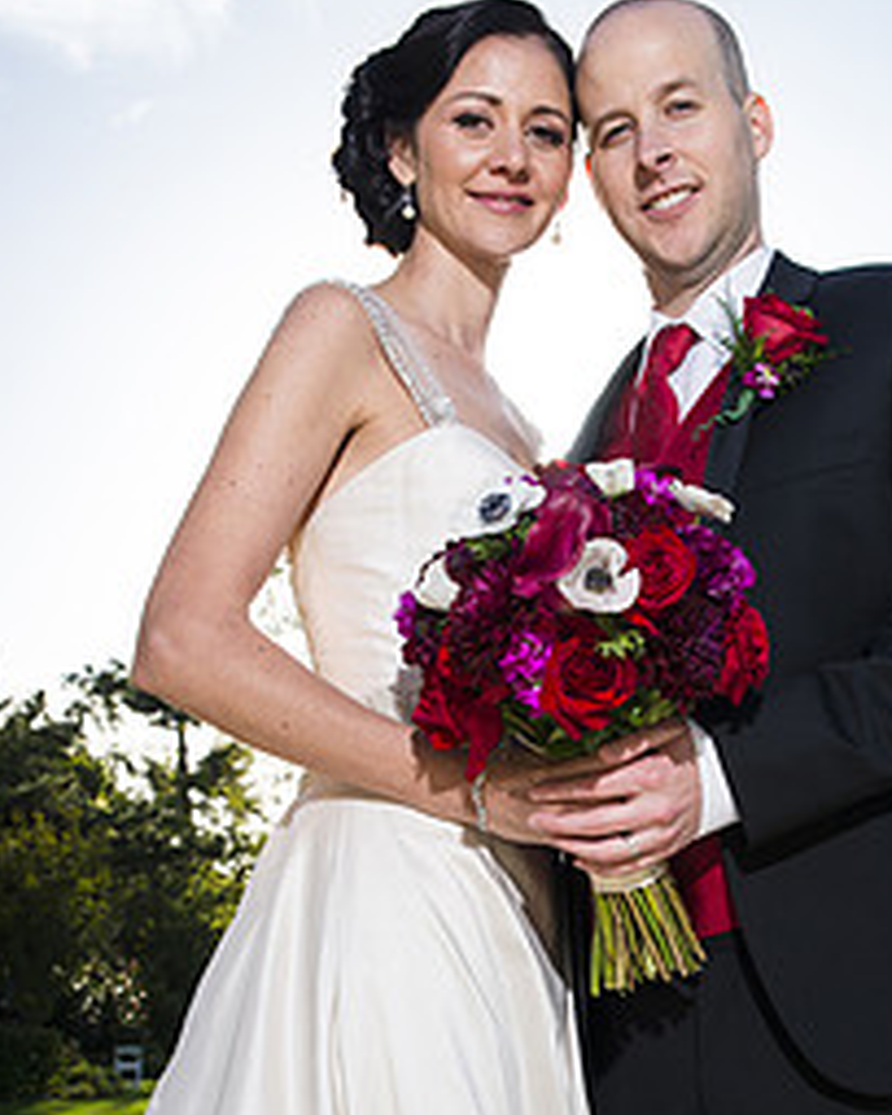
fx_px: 1749
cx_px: 634
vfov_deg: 34.7
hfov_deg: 28.3
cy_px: 818
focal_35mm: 53
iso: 125
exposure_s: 1/160
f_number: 11
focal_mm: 32
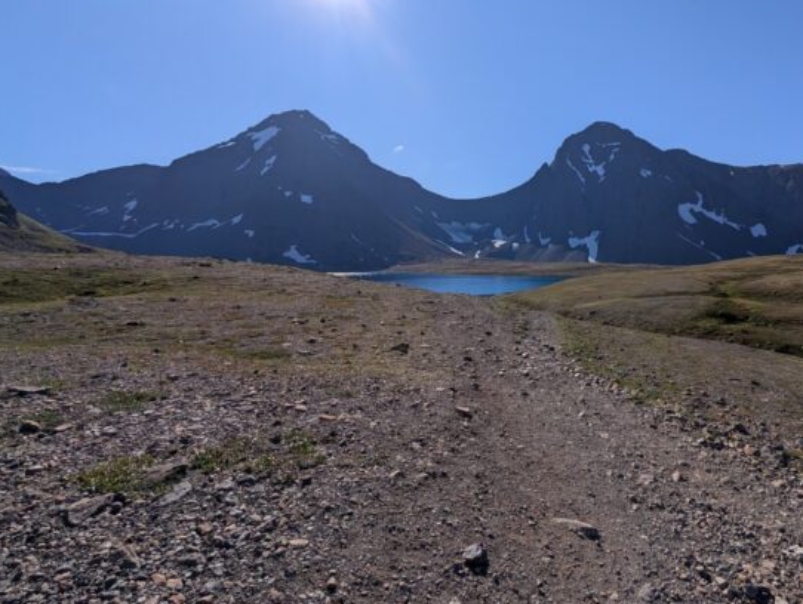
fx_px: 395
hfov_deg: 89.5
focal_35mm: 17
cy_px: 250
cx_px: 492
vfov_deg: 74.3
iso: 58
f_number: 1.7
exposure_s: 1/7299
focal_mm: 2.02
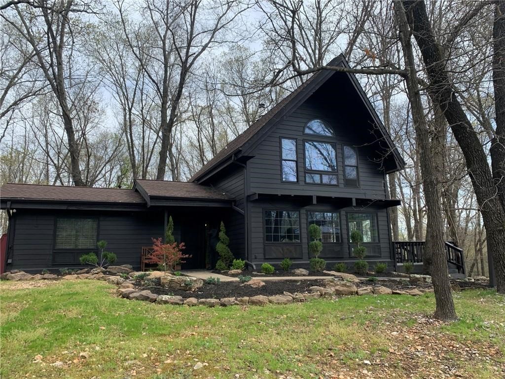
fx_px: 379
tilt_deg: +9.9
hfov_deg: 67.3
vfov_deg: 53.1
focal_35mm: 26
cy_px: 190
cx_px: 252
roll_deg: +0.9
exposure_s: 1/911
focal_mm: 4.25
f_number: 1.8
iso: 25
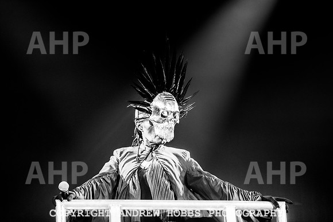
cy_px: 111
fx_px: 1850
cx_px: 166
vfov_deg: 6.9
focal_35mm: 200
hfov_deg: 10.3
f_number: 3.5
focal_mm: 200
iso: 3200
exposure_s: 1/1000
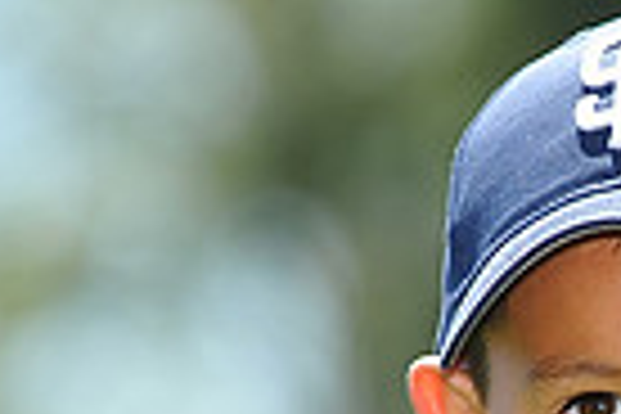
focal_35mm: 841
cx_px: 716
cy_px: 576
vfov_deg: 1.6
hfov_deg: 2.5
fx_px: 14506
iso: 200
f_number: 4.5
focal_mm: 200
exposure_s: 1/640
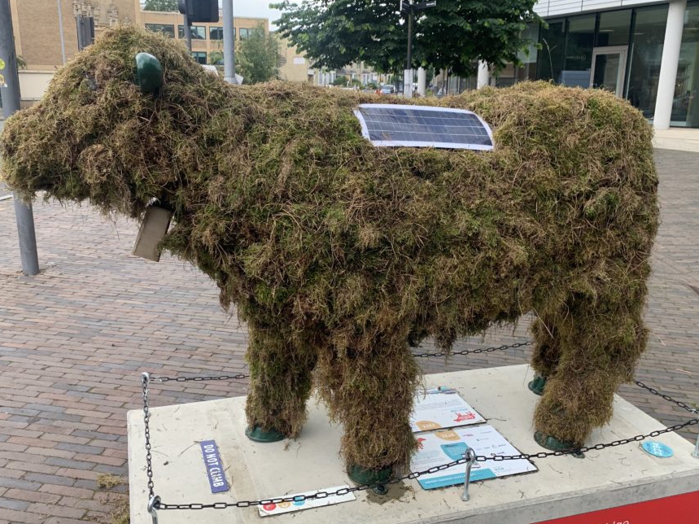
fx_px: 626
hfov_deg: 58.3
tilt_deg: -14.6
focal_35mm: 31
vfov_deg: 45.4
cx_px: 327
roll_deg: -0.2
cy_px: 263
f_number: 1.8
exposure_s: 1/252
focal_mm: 4.25
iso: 25
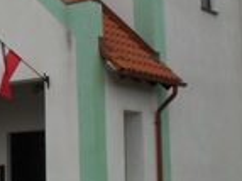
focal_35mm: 110
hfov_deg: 16.6
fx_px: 768
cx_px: -100
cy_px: 42
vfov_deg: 13.4
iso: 100
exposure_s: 1/125
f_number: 8.4
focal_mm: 6.3
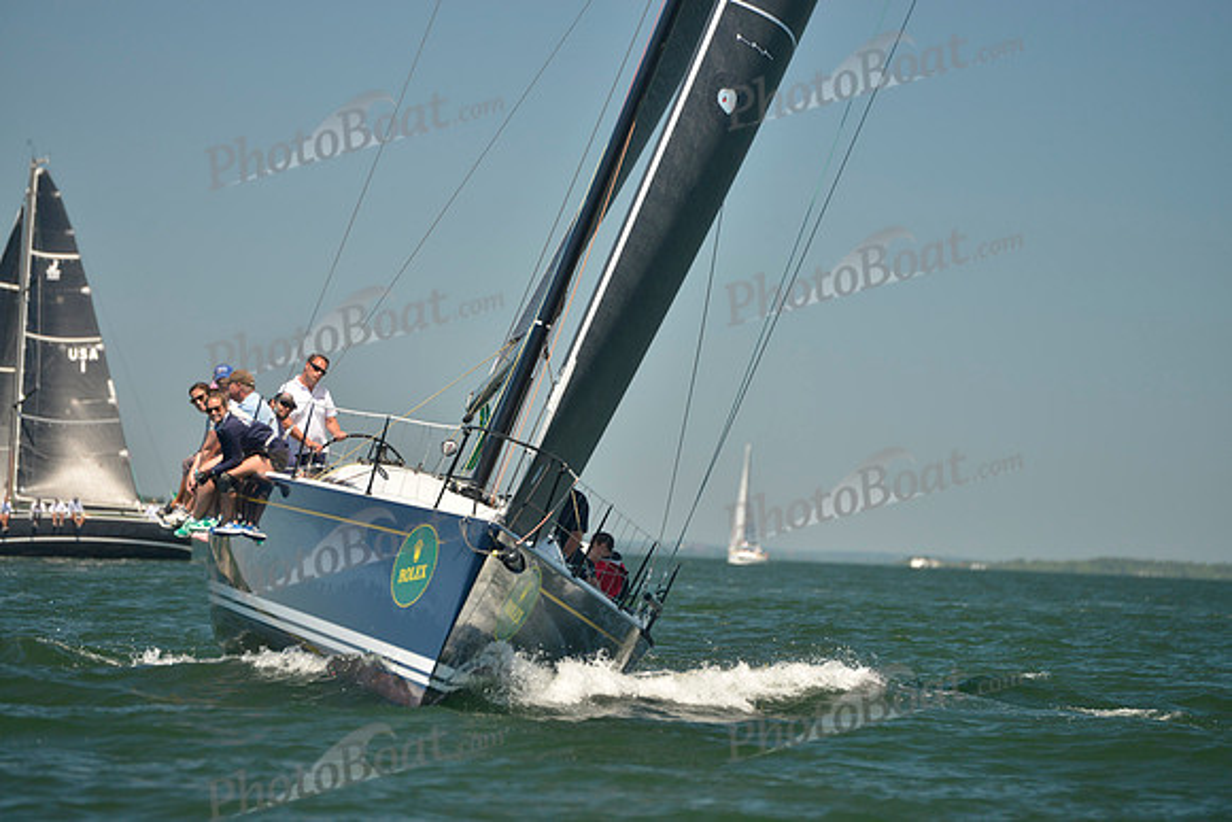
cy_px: 411
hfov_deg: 10.5
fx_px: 6675
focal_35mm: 195
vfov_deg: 7.0
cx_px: 616
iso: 280
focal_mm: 195
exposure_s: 1/1250
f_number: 4
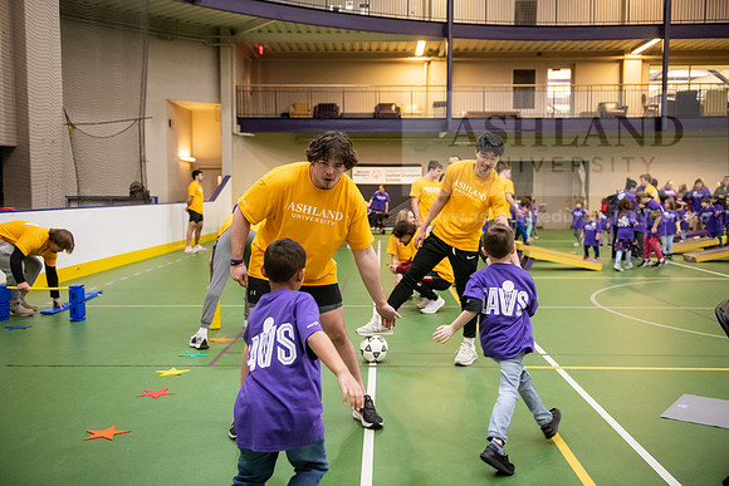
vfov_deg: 35.1
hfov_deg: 50.7
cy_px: 243
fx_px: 770
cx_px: 364
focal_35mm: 38
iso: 4000
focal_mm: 38
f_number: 3.2
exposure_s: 1/200
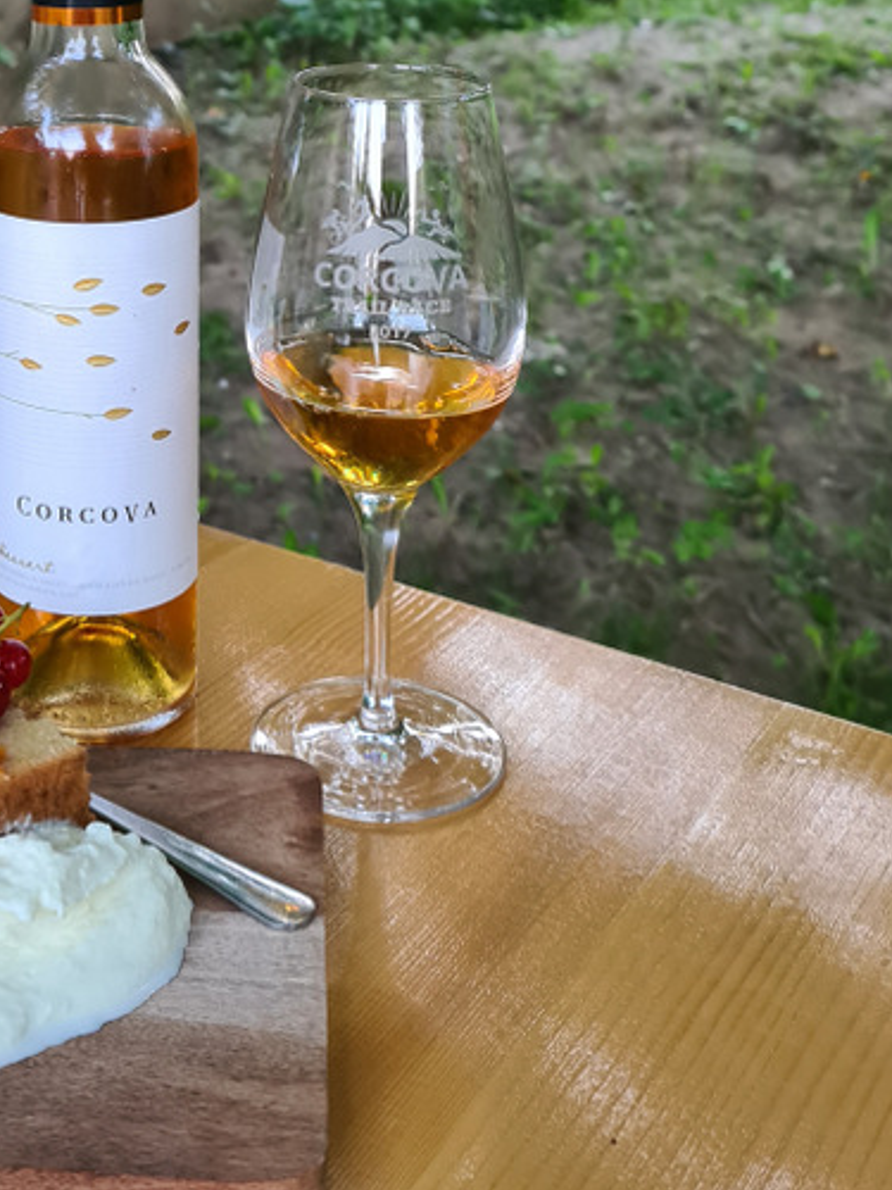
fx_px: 1787
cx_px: 188
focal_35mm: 52
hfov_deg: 27.5
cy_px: 117
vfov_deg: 34.7
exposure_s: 1/50
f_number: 1.8
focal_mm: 5.4
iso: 250
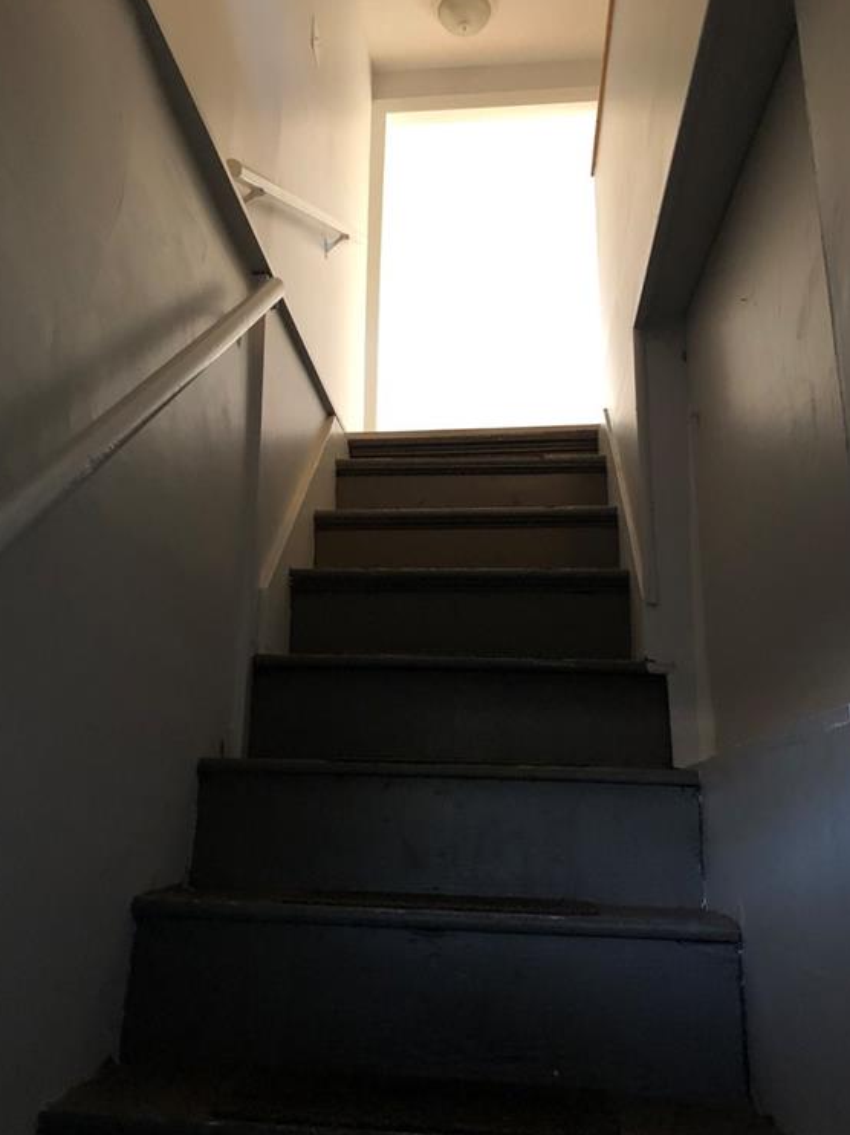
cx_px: 430
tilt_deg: +14.6
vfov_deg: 61.7
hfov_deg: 48.2
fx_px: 950
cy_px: 551
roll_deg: -0.2
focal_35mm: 29
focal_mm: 3.99
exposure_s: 1/6
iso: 100
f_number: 1.8
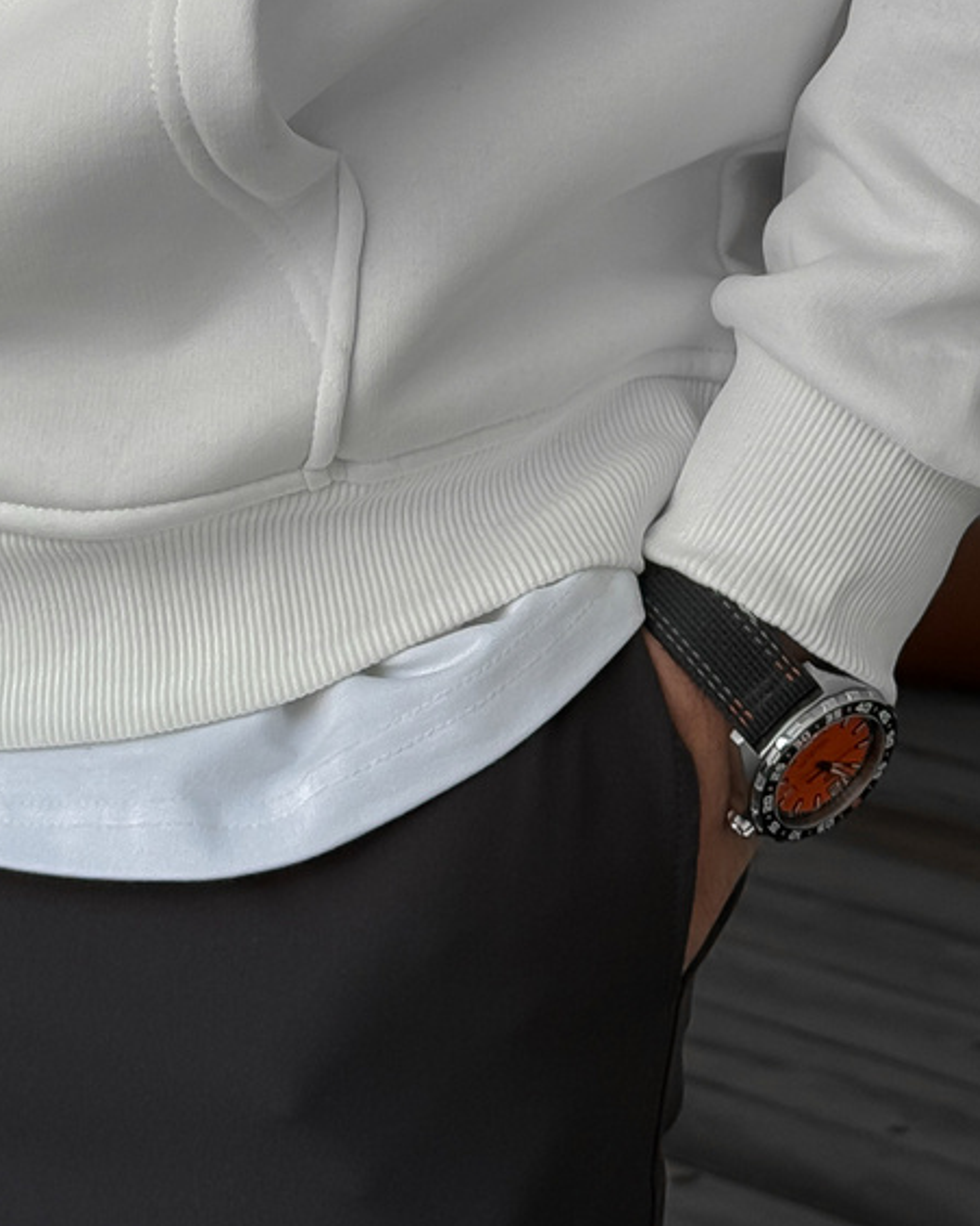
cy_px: -480
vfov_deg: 13.8
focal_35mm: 133
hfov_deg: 11.6
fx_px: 4823
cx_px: 193
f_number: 1.8
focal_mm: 6.86
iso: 50
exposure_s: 1/160
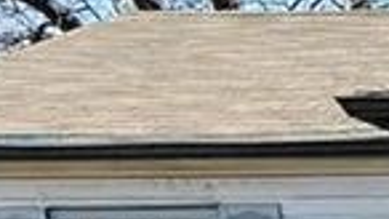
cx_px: 922
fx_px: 1474
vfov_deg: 7.5
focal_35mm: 143
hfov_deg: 12.1
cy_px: 648
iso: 40
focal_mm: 2.22
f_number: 2.2
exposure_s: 1/770
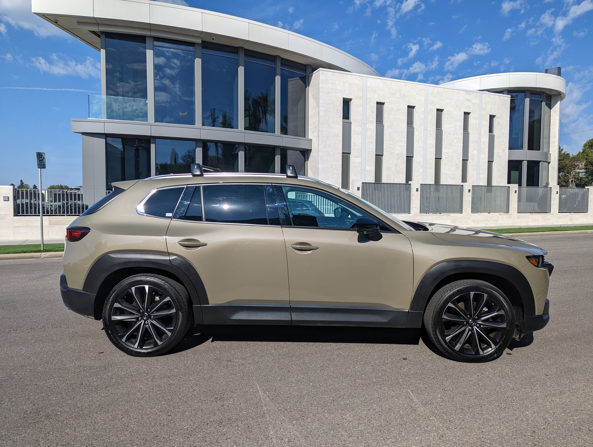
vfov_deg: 56.9
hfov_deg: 71.5
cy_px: 224
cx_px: 296
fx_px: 412
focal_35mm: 24
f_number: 1.85
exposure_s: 1/3906
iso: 41
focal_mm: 6.81
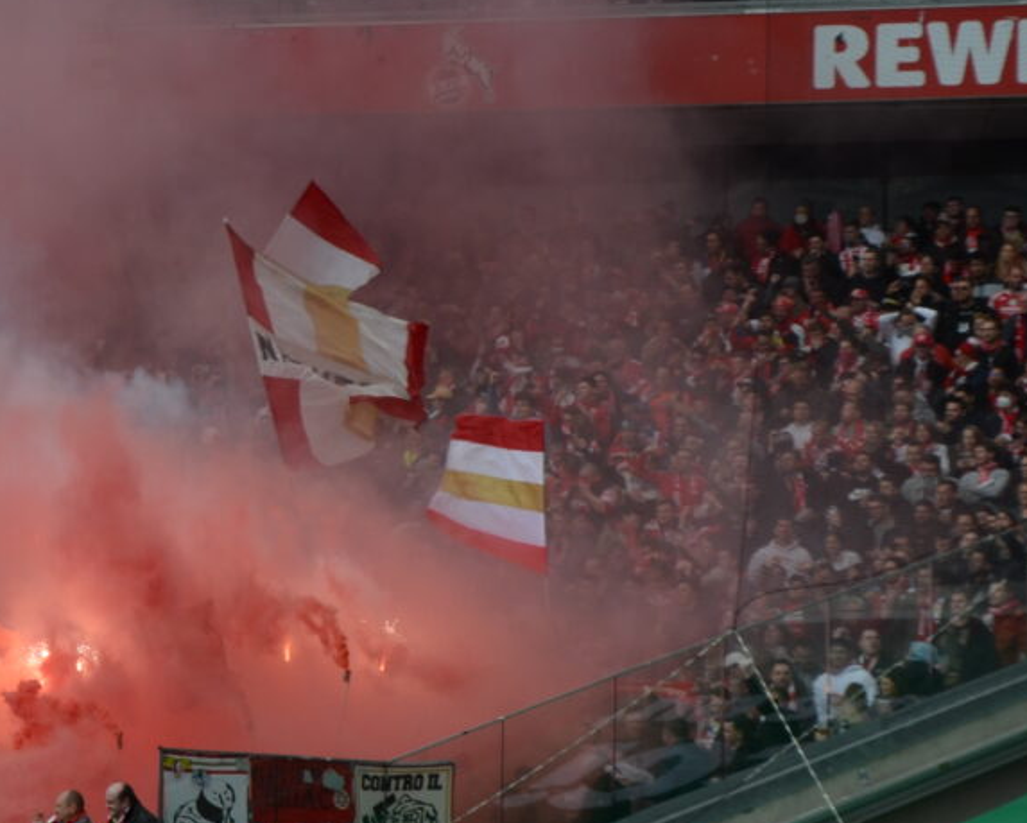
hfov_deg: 12.6
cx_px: -210
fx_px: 4531
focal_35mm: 149
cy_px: 495
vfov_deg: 10.4
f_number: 7.1
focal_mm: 38
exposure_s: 1/200
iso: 200
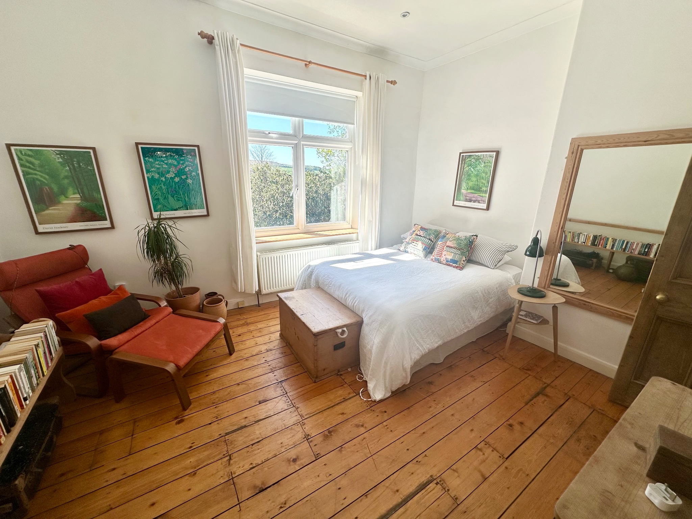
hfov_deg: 102.1
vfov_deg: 85.7
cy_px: 260
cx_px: 346
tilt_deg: -17.8
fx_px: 280
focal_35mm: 14
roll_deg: -1.8
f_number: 2.2
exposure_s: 1/520
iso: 40
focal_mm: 2.22
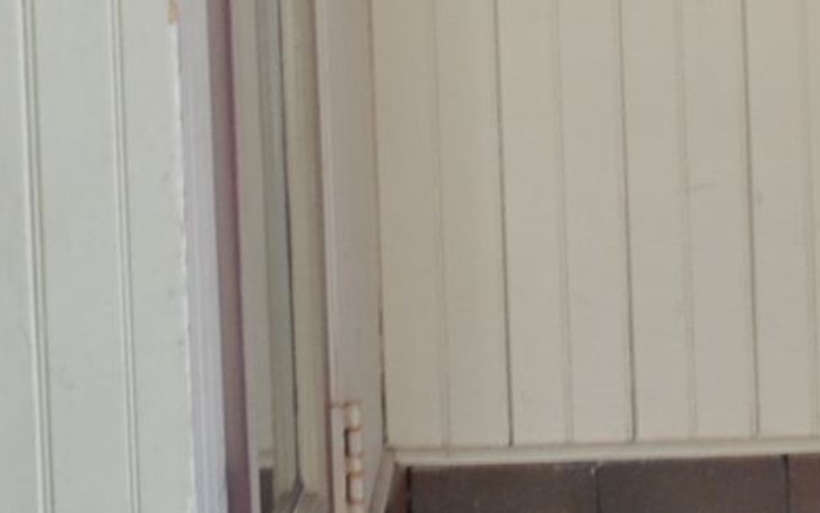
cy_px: -516
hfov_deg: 8.9
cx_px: 498
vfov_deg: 5.5
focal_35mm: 235
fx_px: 5252
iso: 200
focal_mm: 26
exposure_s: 1/60
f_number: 4.2
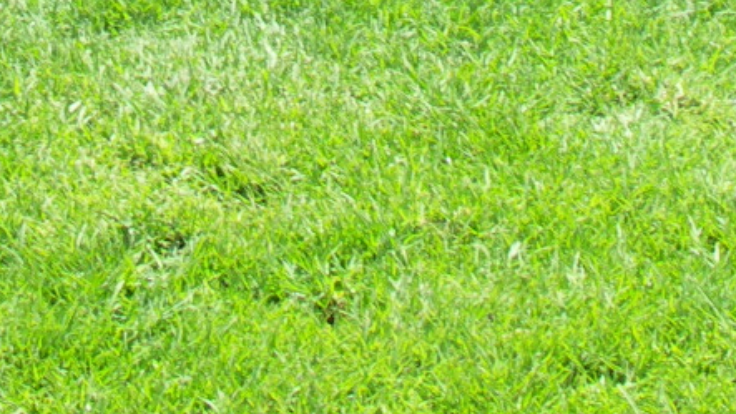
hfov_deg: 17.0
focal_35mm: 126
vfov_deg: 8.8
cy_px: -559
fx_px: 2459
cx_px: 214
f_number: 6.3
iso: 200
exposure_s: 1/320
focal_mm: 8.4
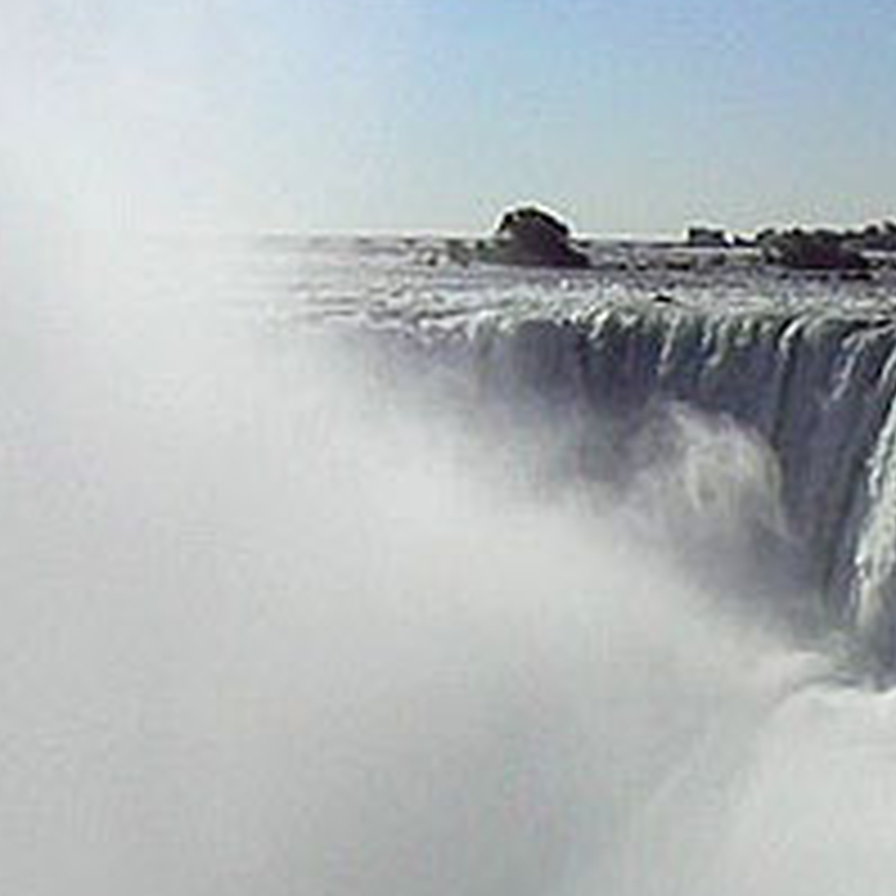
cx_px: 869
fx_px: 2284
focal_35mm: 78
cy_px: 738
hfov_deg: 21.5
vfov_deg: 21.9
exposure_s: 1/3200
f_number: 8
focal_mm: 6.4
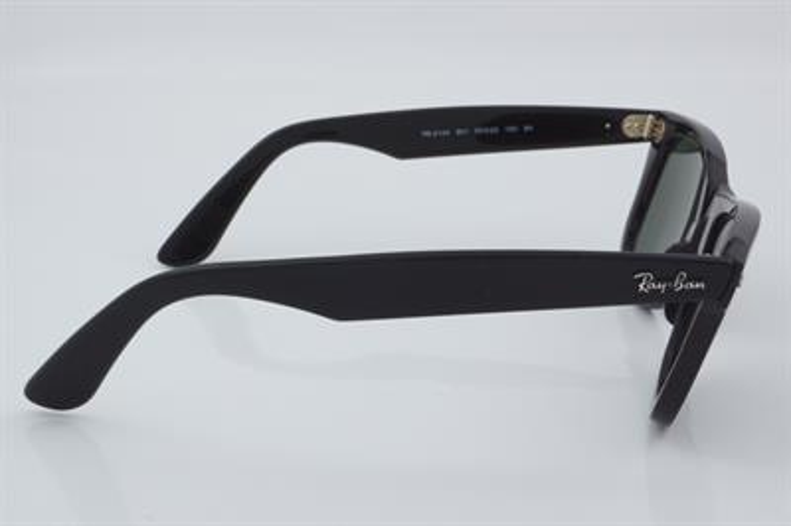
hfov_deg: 29.9
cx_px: 396
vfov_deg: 20.1
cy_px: 263
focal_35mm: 68
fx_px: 1482
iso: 100
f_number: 32
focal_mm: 45
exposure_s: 1/4
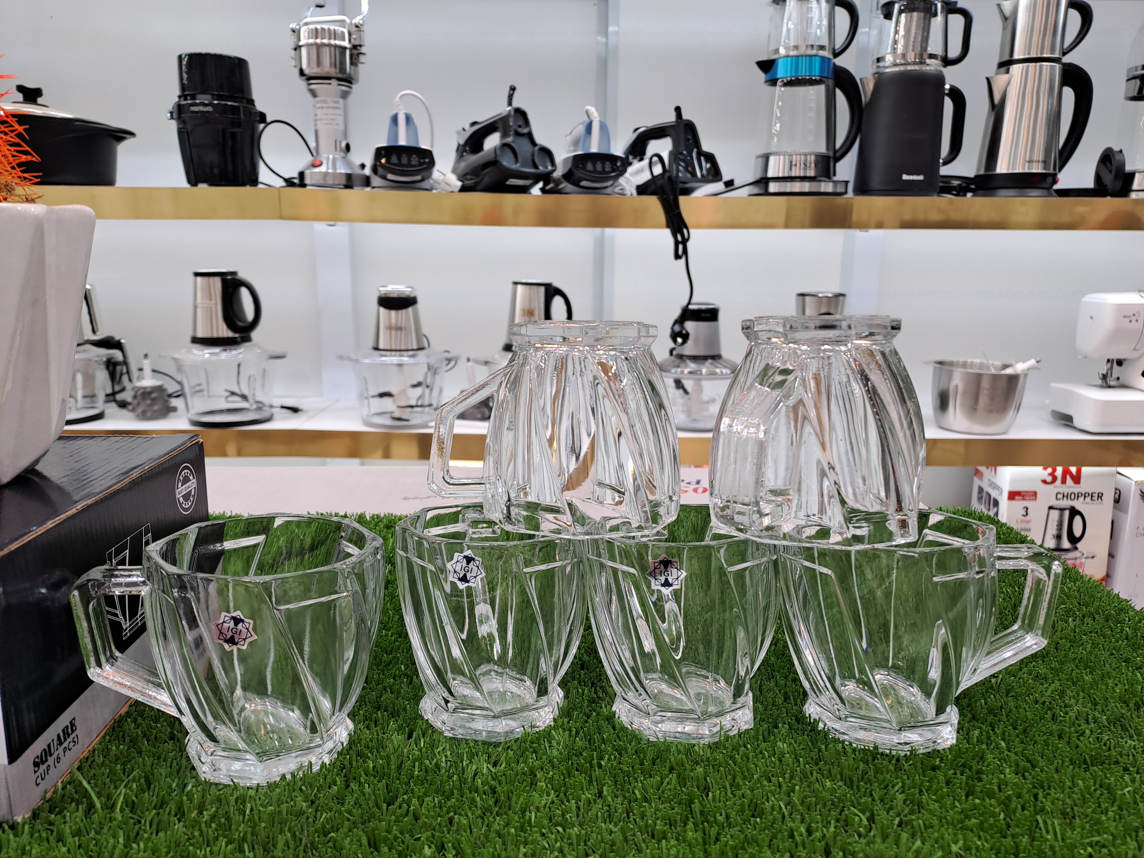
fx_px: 826
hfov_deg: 69.4
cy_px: 429
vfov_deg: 54.9
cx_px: 572
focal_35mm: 25
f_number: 1.8
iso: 40
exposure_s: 1/60
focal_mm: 4.65
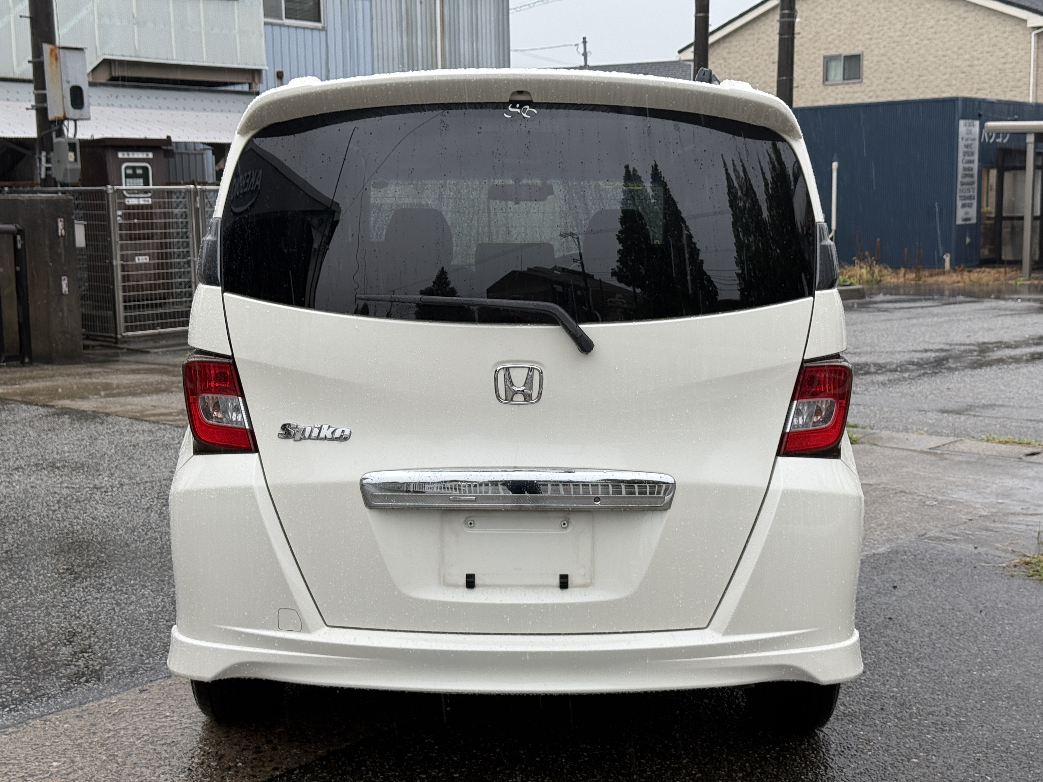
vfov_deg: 30.3
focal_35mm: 48
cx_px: 522
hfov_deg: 39.7
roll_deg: +1.0
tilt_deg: -7.2
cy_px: 391
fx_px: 1446
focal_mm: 6.76
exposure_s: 1/144
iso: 50
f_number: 1.78
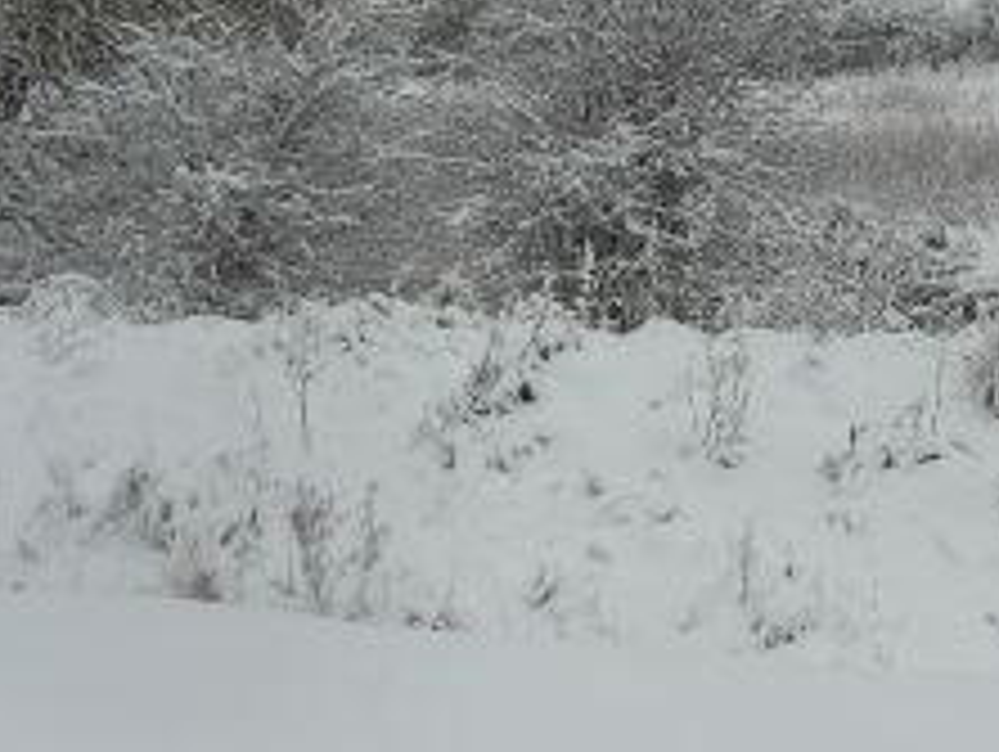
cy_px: 14
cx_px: 792
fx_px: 2253
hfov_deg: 24.6
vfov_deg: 18.5
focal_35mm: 78
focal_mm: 7.9
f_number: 4
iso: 80
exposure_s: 1/400
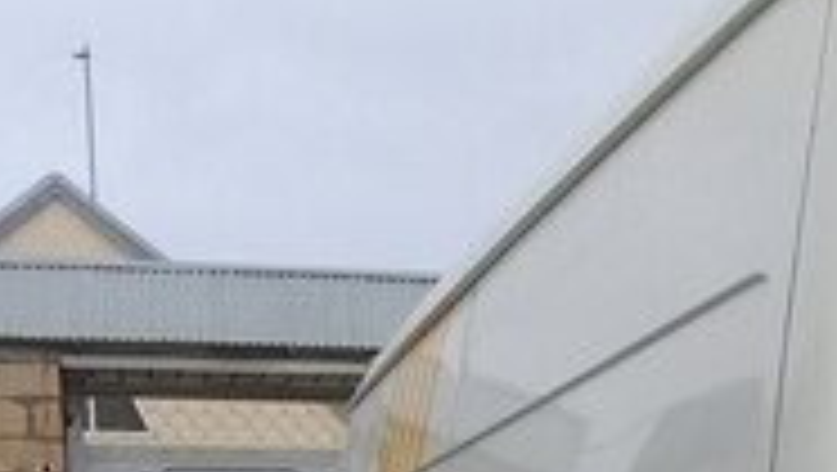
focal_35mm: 90
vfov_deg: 12.1
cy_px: 917
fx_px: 1999
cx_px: 648
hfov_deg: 23.4
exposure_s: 1/280
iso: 50
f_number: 2.2
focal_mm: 3.3
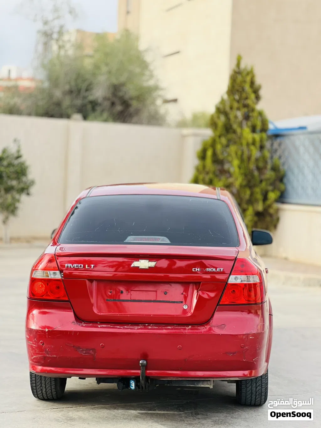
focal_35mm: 77
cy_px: 214
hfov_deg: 19.1
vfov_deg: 25.3
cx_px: 160
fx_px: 952
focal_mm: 9
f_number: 2.8
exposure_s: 1/121
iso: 50
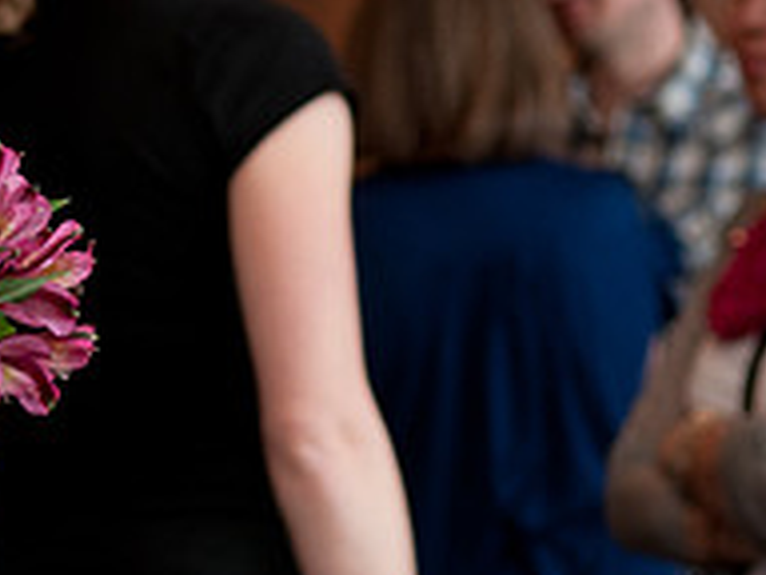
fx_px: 3651
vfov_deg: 9.0
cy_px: 317
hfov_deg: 11.9
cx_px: 12
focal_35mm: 165
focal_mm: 38
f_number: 2.8
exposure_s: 1/100
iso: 250
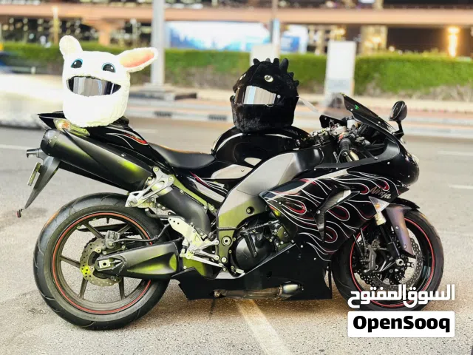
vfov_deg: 30.3
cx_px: 236
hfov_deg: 39.7
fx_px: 656
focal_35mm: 48
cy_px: 178
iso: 800
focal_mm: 6.86
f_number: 1.78
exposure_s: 1/14
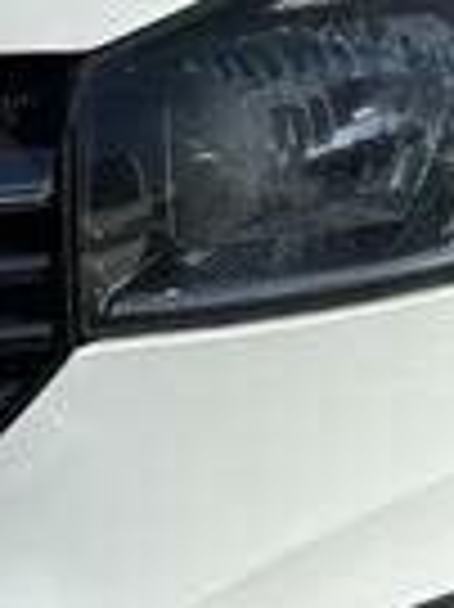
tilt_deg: -7.7
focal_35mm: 173
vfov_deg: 11.1
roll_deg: +0.4
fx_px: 3030
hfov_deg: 8.5
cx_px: 463
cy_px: -216
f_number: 1.6
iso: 50
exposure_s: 1/8850
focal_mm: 5.96
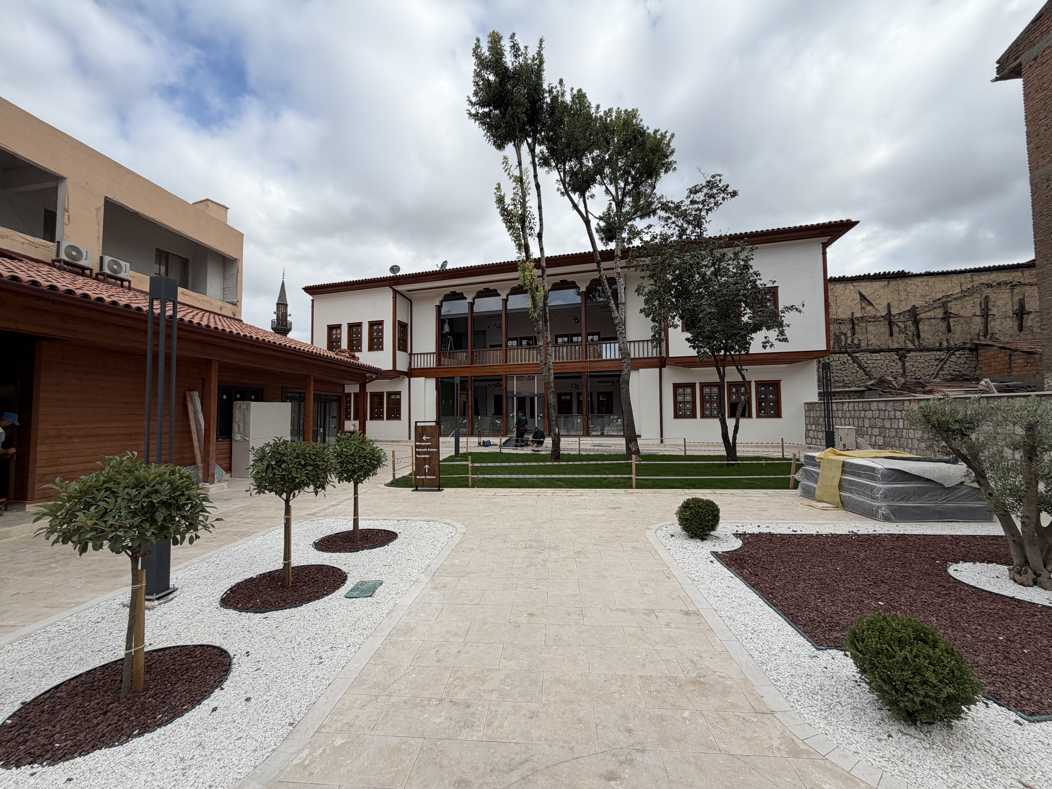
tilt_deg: +2.4
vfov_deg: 85.7
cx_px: 526
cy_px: 394
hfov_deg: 102.1
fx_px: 425
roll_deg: +0.0
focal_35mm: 14
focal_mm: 2.22
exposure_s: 1/770
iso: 20
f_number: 2.2
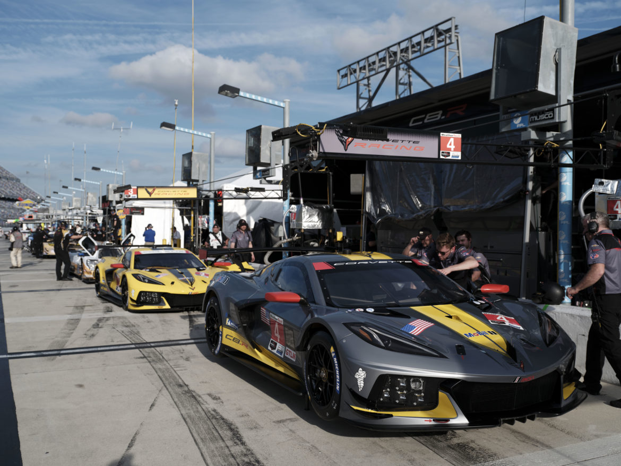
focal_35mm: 35
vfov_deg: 40.7
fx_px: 628
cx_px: 310
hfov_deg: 52.6
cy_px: 233
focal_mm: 44
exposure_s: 1/640
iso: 100
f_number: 5.6
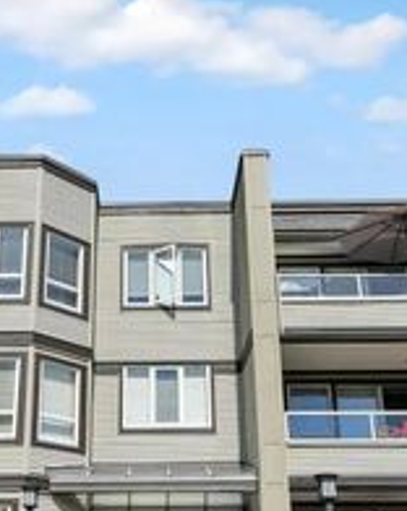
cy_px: 364
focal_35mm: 43
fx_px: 649
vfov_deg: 42.1
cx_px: 138
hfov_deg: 34.5
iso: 100
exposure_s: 1/250
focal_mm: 14
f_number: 10
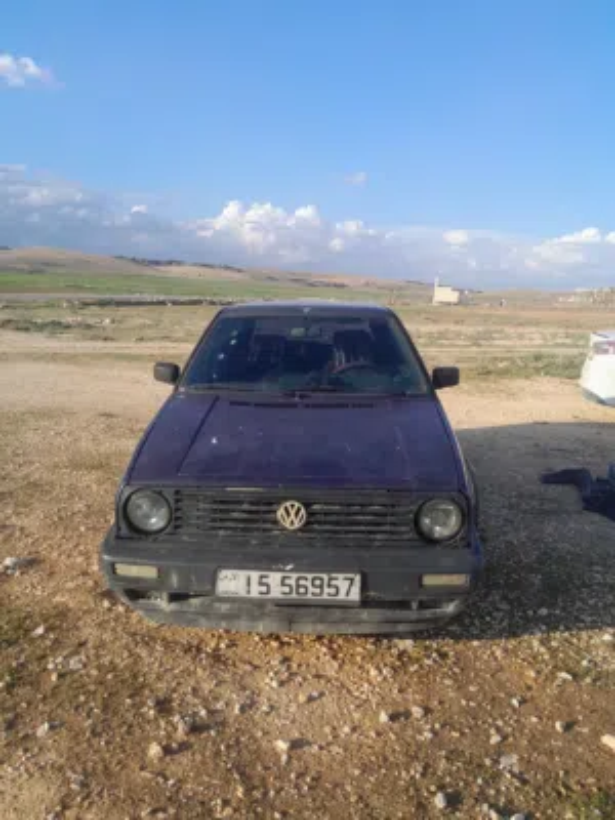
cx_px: 308
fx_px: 616
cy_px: 410
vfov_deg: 67.3
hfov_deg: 53.1
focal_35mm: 26
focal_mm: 3.98
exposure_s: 1/273
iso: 40
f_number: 1.8
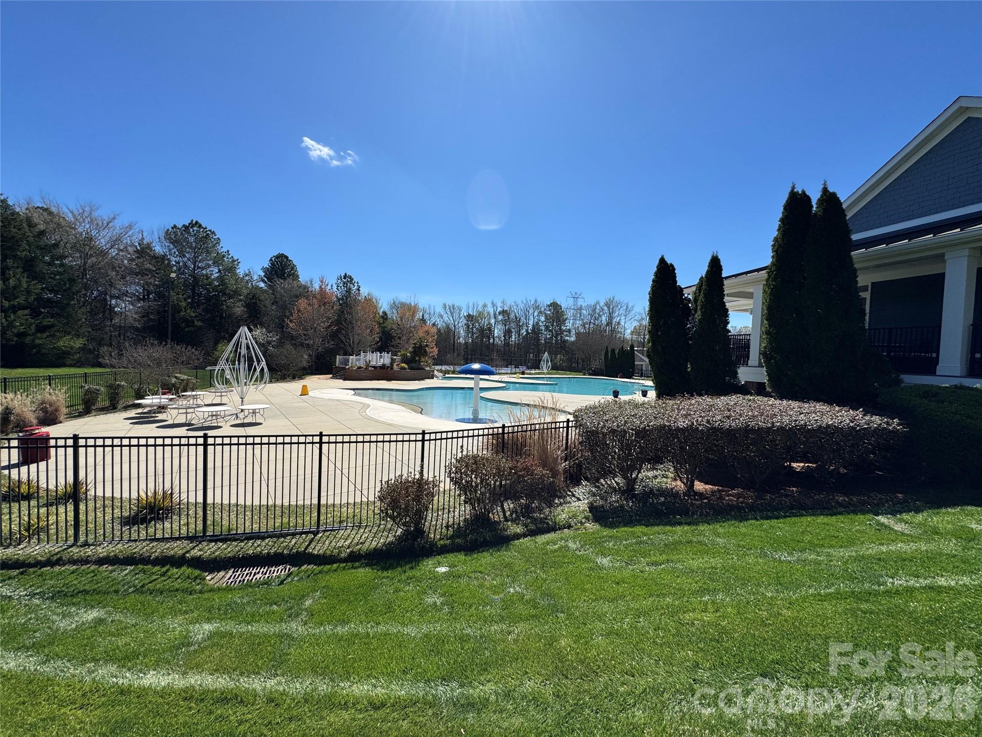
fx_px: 397
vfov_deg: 85.7
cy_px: 368
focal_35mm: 14
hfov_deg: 102.1
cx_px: 491
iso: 50
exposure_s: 1/2674
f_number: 2.2
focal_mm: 2.22
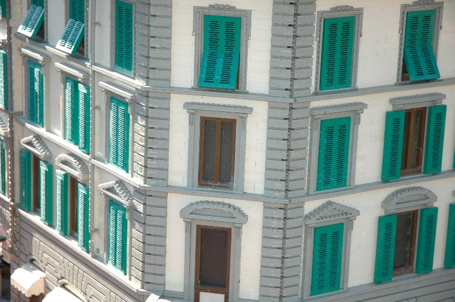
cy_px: 151
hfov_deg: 19.5
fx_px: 1326
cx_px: 228
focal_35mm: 105
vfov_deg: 13.0
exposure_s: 1/160
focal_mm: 70
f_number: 4.5
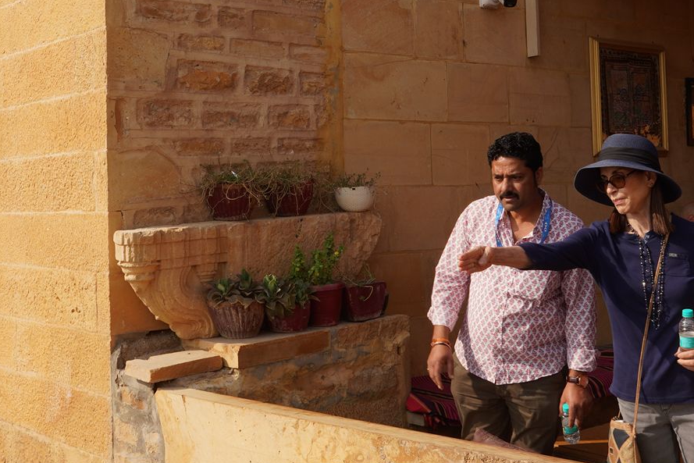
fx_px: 1041
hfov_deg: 36.6
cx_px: 251
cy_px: 143
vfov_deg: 24.9
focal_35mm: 54
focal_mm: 24
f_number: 16
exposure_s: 1/100
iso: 100
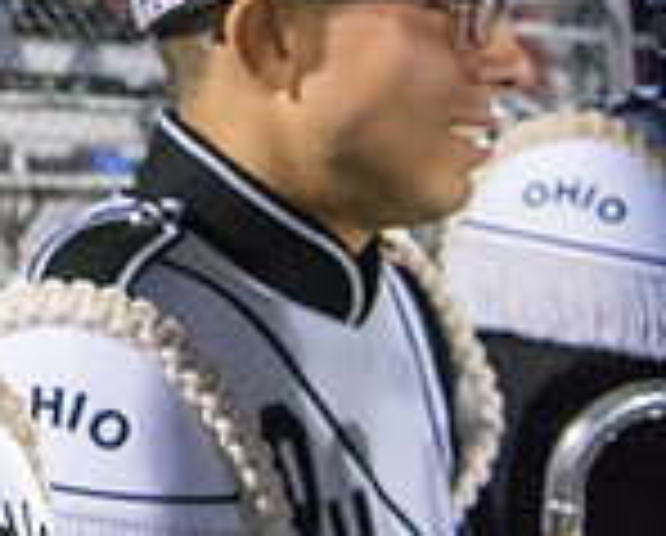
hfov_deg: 17.4
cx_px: -549
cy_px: -52
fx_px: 1738
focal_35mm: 88
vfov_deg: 17.0
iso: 5000
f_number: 5.6
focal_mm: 24
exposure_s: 1/200
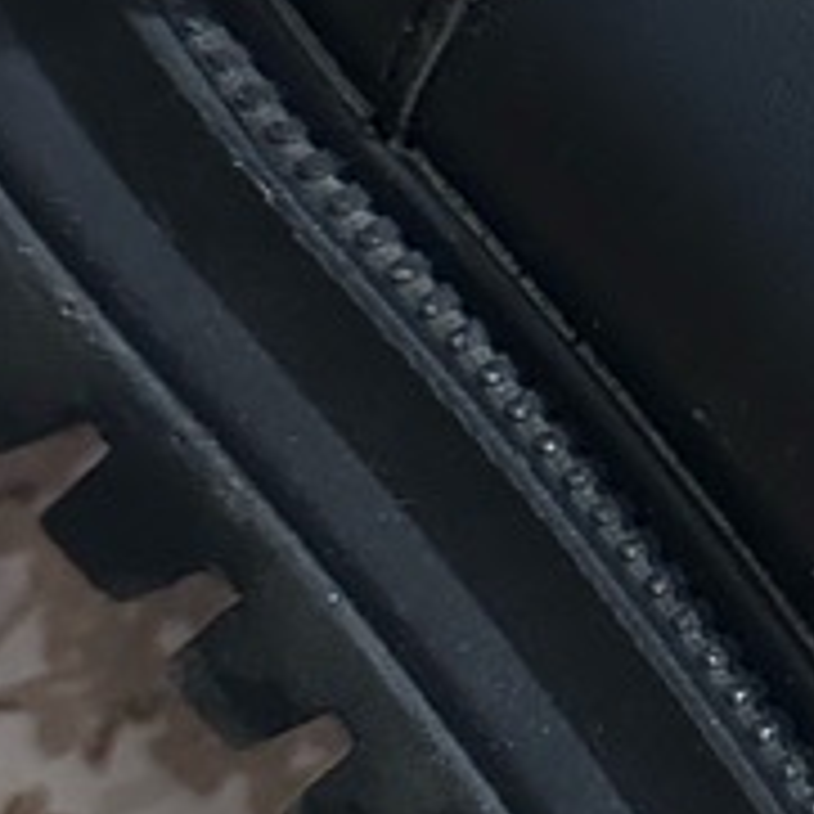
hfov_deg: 14.1
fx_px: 3113
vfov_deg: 14.9
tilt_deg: -63.3
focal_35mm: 117
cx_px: 1156
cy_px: 310
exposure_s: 1/33
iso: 640
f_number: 1.78
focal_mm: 6.86
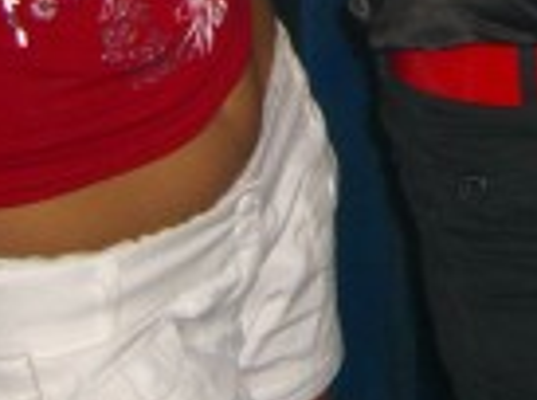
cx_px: 776
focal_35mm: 167
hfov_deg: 11.4
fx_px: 2584
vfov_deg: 8.3
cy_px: -455
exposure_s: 1/60
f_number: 2.8
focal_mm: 7.9
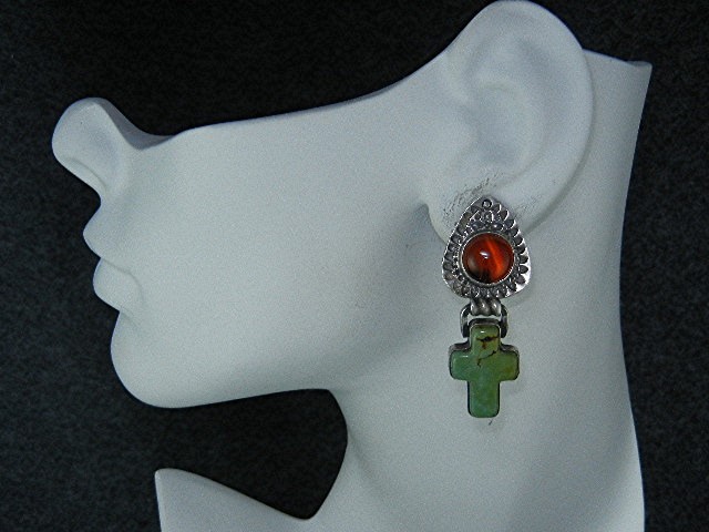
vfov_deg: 32.2
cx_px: 354
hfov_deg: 42.1
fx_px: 922
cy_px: 266
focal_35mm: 45
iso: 429
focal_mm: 8.1
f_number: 7.6
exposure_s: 1/30
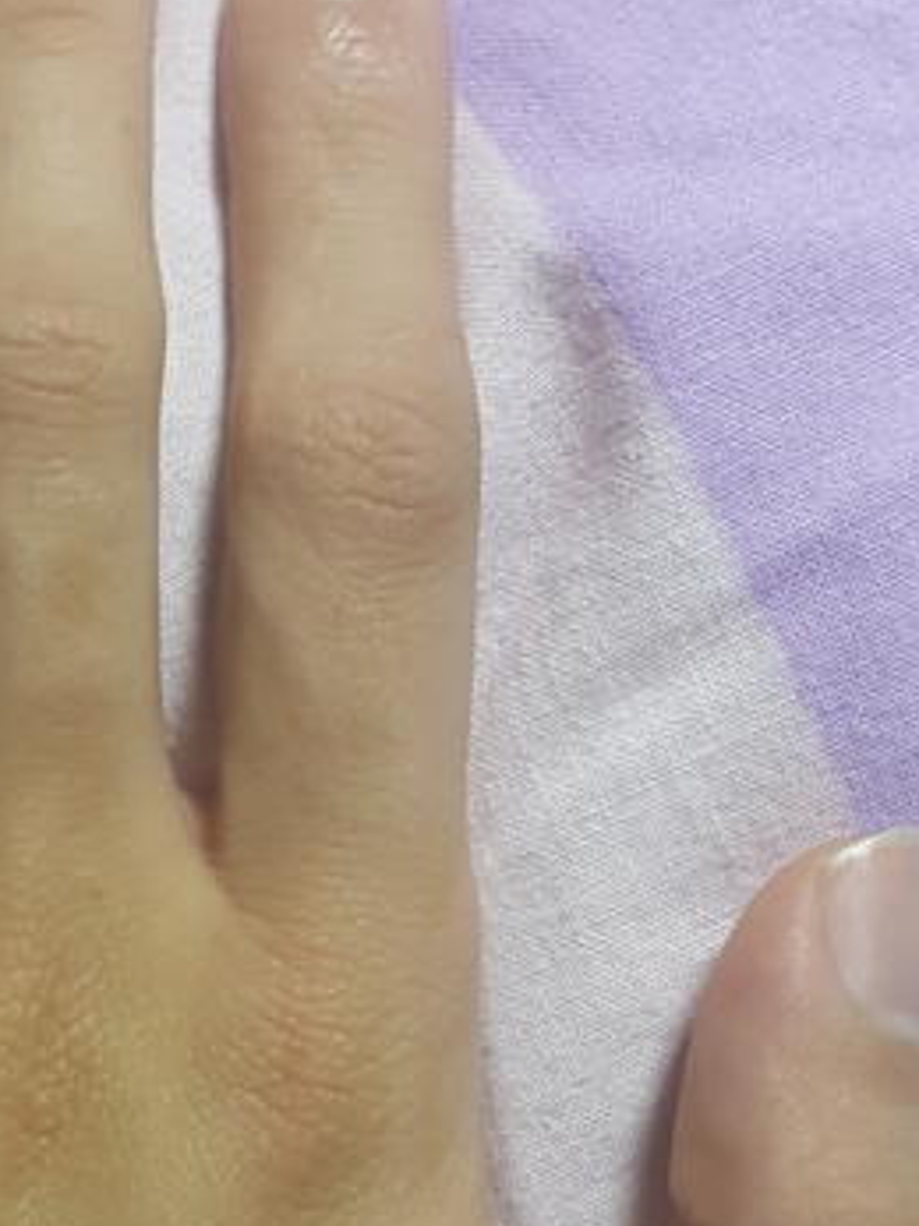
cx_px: -7
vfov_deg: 27.5
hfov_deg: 20.6
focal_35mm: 69
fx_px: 2444
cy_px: 1003
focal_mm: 4.2
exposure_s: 1/25
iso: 250
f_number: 1.7
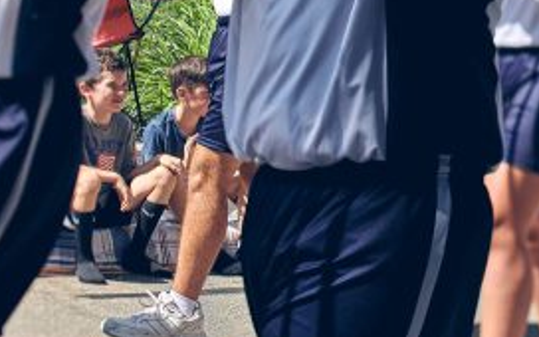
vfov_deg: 9.5
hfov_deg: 15.5
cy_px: -151
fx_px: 1983
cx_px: 260
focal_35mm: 135
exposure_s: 1/640
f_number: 5.6
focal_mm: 45
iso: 125
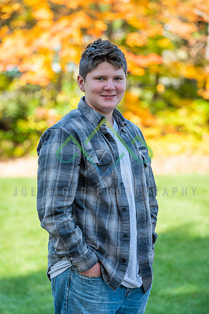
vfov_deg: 10.3
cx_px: 104
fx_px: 1746
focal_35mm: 200
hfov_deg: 6.9
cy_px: 157
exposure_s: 1/125
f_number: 6.3
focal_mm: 200
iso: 100
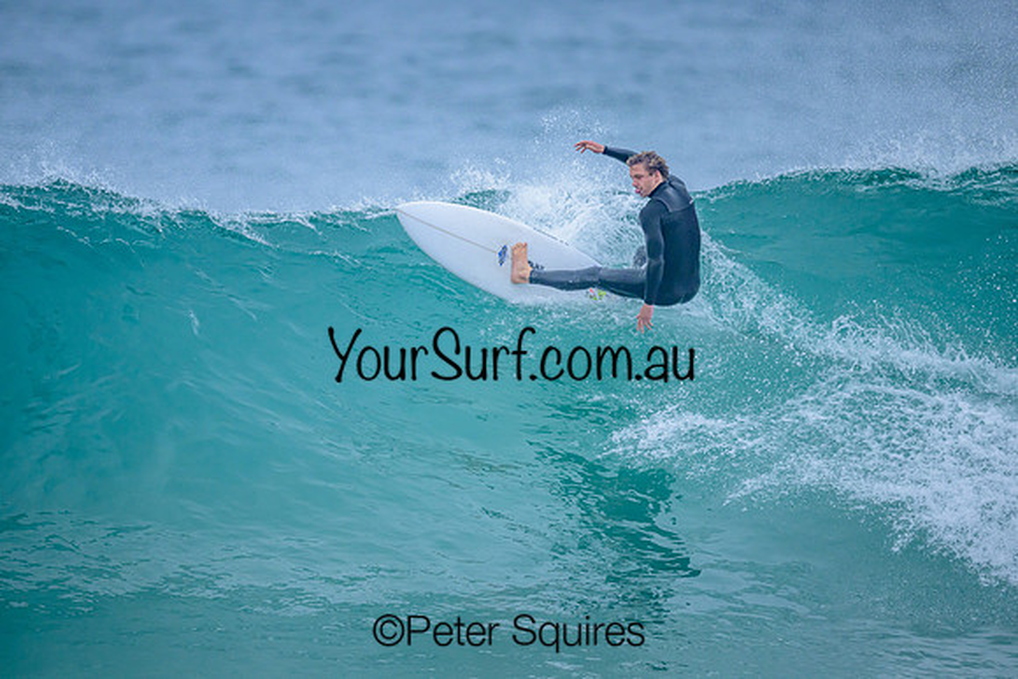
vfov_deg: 1.7
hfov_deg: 2.6
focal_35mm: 800
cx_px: 509
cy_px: 340
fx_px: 22626
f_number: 6.3
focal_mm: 800
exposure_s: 1/2000
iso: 1600
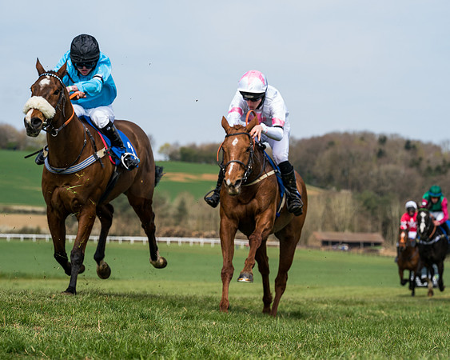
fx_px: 2024
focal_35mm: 152
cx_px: 263
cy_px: 180
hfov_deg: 12.7
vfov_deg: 10.2
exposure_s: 1/1000
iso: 400
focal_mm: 135
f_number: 6.3
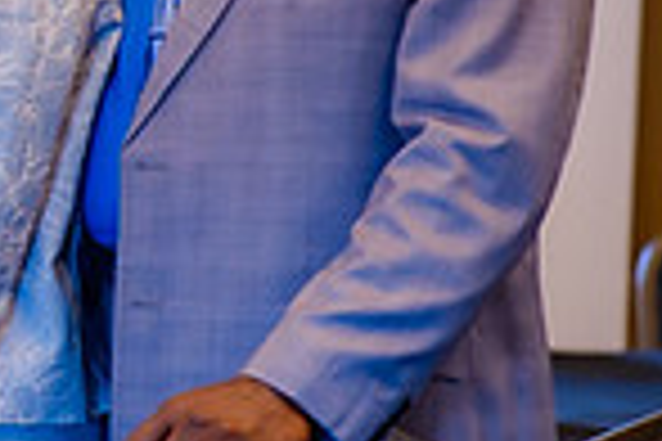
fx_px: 7594
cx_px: -626
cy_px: -191
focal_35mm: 413
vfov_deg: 3.3
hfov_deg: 4.9
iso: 640
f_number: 2.5
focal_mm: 105
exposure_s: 1/80
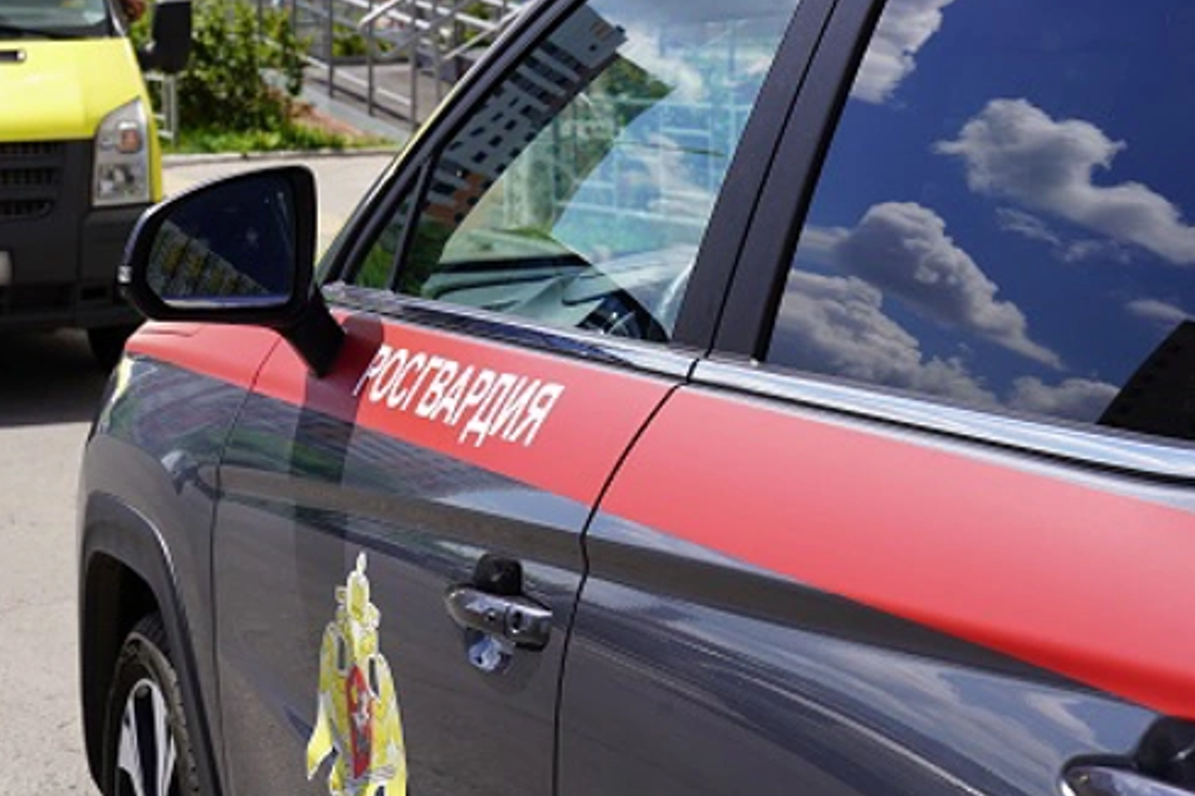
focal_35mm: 89
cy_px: 227
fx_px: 2954
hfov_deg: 22.8
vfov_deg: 15.3
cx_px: 491
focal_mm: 58
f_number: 10
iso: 100
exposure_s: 1/160
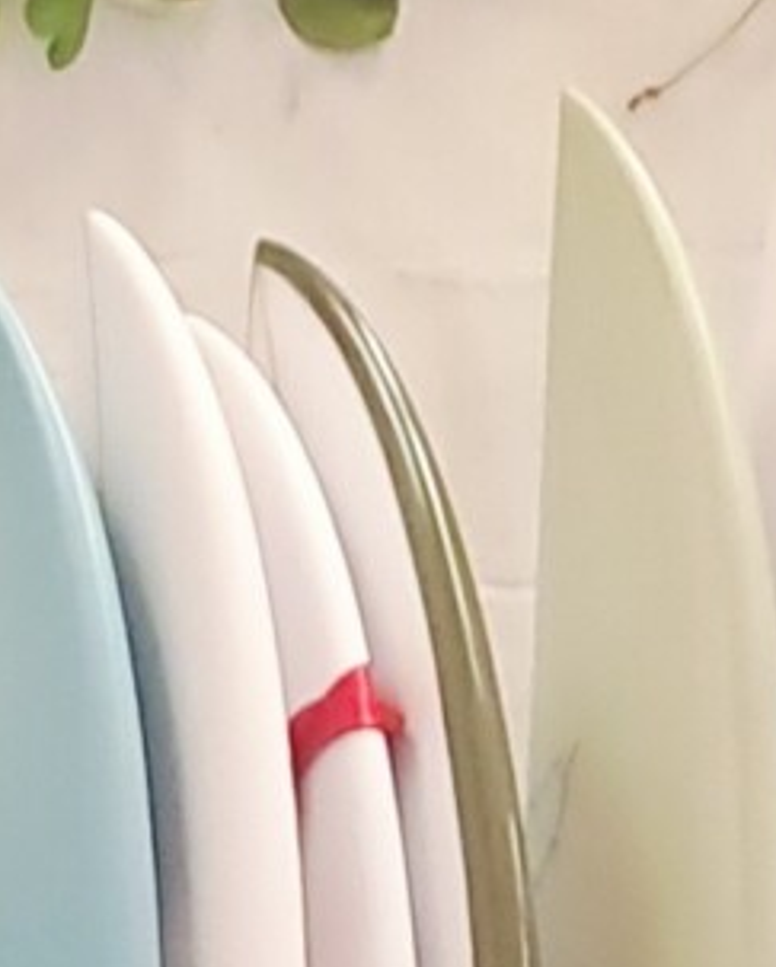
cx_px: -1130
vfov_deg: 8.2
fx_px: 5905
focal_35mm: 206
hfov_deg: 7.1
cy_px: 2678
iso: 320
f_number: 1.8
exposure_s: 1/50
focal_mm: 4.65
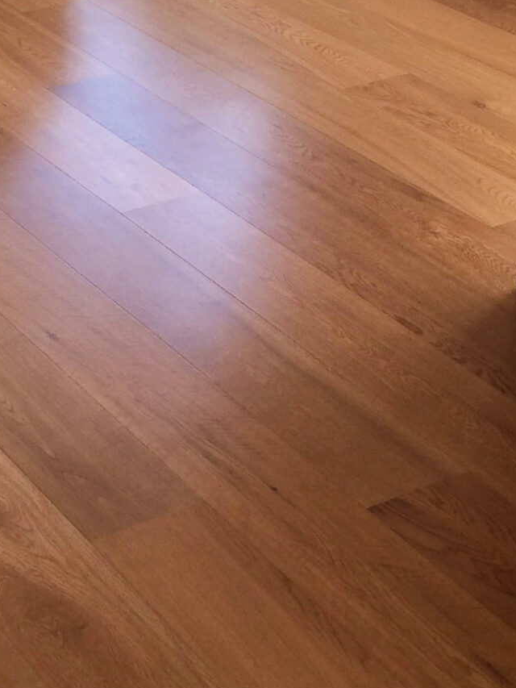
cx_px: 42
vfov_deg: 22.1
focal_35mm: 87
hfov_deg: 16.7
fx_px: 1729
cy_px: 94
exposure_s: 1/432
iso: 32
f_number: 2.2
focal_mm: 4.15
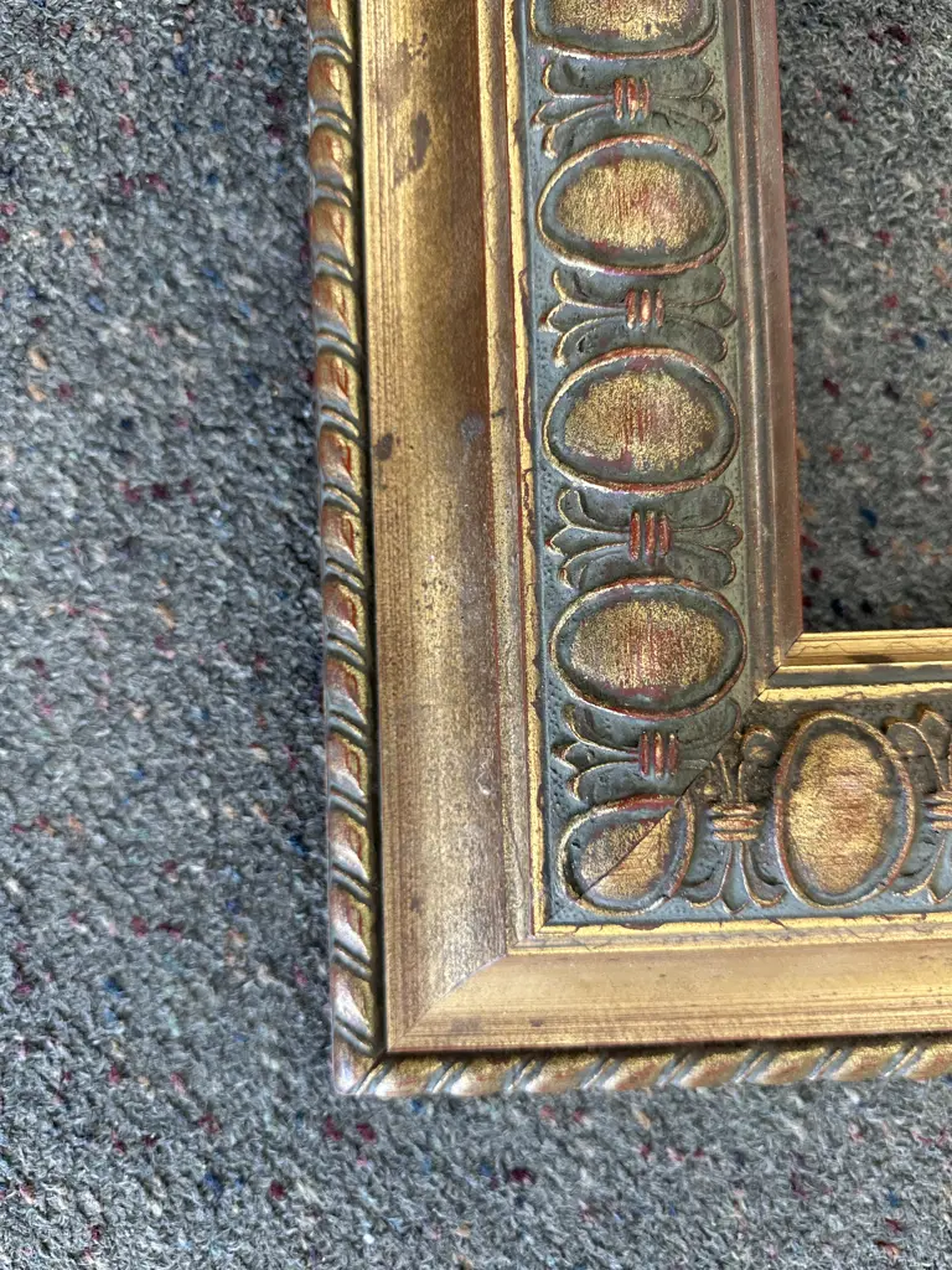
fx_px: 880
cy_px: 635
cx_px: 476
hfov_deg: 56.8
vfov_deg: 71.6
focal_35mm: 24
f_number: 1.78
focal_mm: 6.86
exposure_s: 1/100
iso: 160
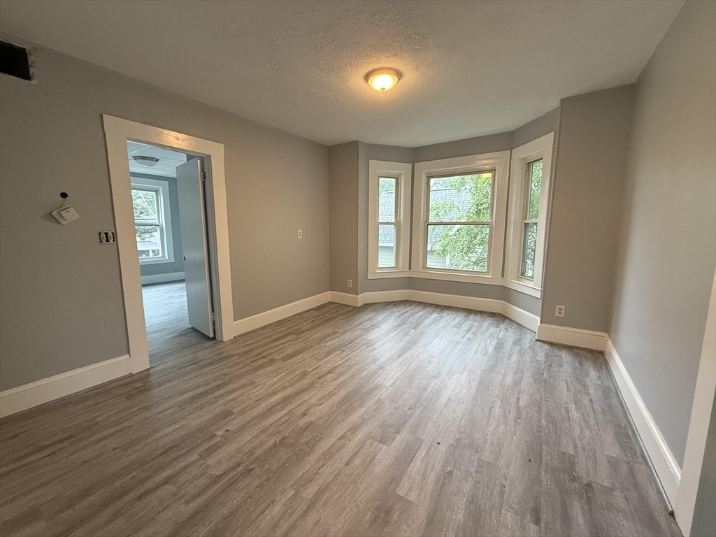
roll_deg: -0.6
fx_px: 290
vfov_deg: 85.7
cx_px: 358
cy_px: 268
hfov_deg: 102.1
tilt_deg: -8.3
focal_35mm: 14
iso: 250
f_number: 2.2
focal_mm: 2.22
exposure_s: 1/60
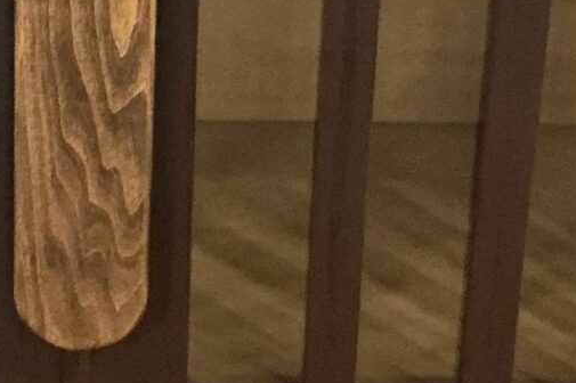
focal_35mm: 153
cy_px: 7
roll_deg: -1.0
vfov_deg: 8.9
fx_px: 2446
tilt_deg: -27.6
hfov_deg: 13.3
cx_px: 78
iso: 320
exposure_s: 1/30
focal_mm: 3
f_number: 1.8
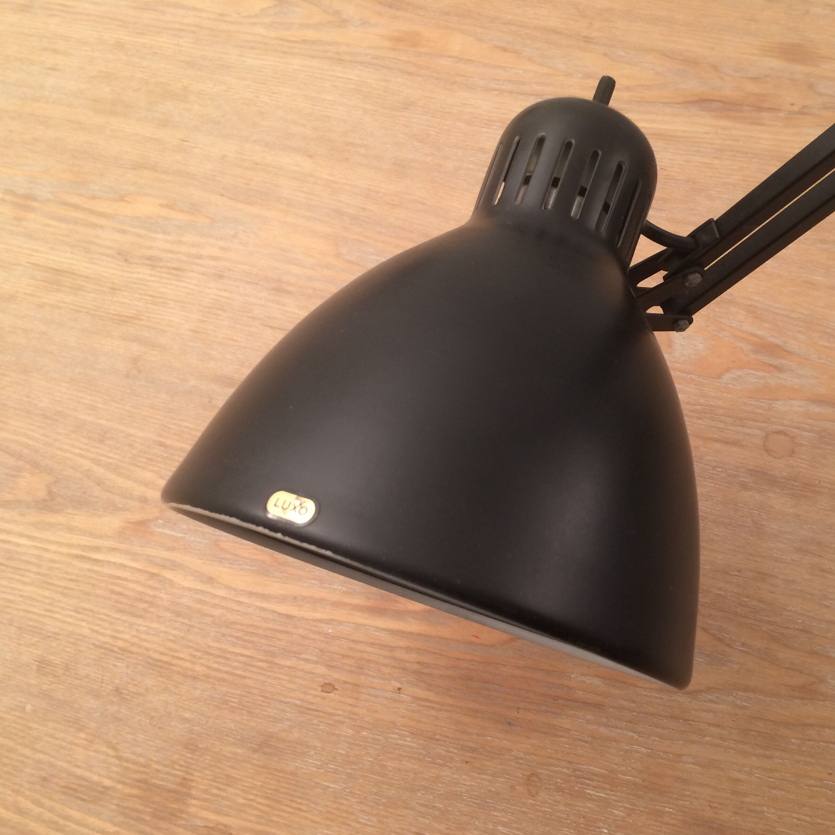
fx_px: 955
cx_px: 480
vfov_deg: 47.2
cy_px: 421
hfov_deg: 47.1
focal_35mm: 35
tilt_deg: -67.3
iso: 125
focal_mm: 4.15
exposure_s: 1/33
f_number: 2.2
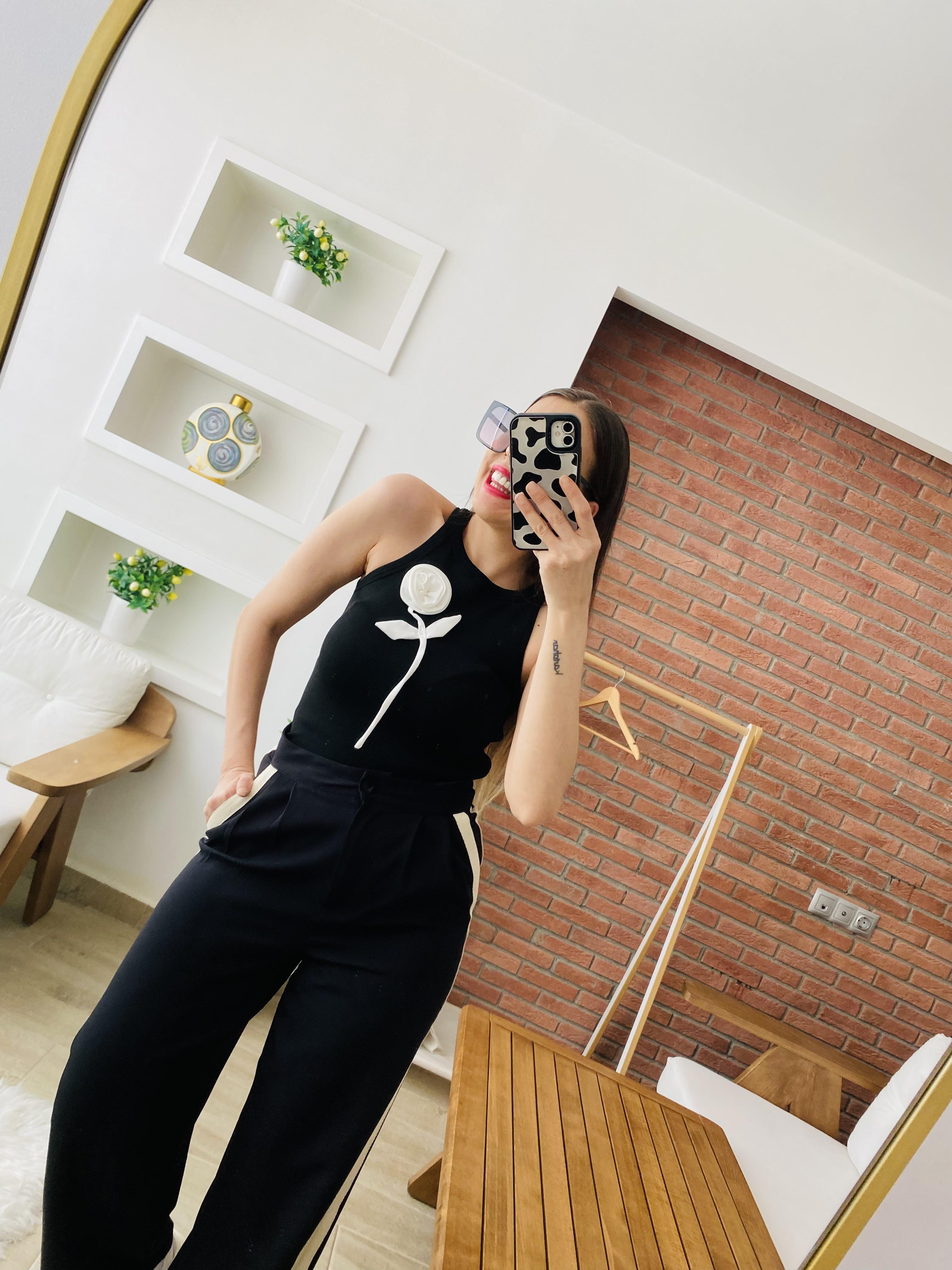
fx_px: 953
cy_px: 635
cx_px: 476
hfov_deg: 53.1
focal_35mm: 26
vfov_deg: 67.3
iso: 80
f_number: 1.8
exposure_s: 1/121
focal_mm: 4.25
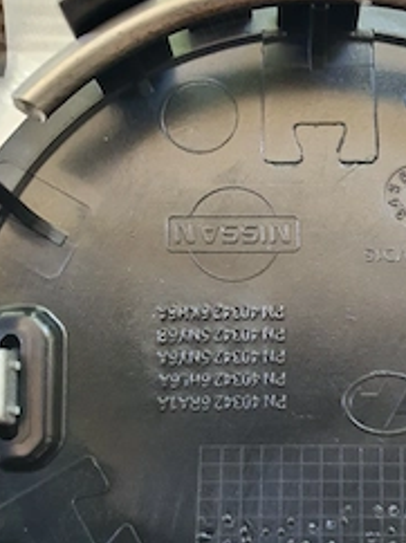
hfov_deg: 33.1
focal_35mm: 43
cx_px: 287
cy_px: 384
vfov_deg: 43.0
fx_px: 674
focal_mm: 4.32
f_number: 2.4
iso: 250
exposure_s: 1/50
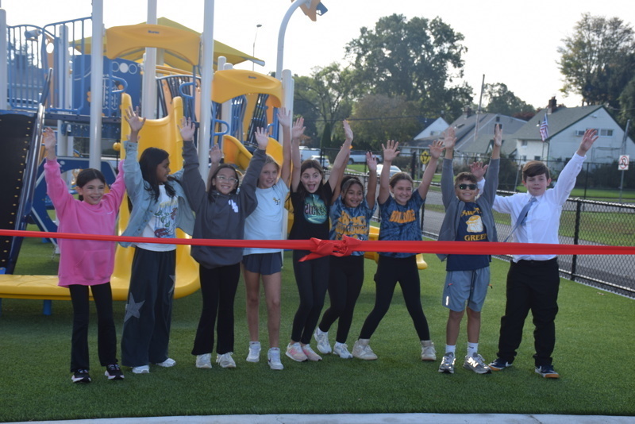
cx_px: 318
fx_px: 900
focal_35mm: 51
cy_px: 212
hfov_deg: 38.9
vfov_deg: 26.5
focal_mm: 34
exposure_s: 1/200
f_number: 7.1
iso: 100
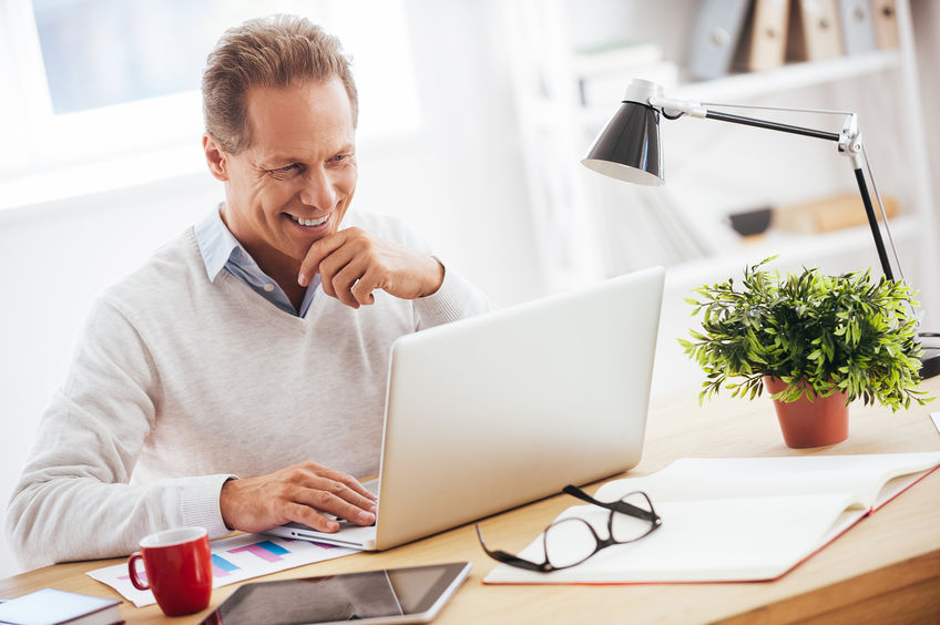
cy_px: 312
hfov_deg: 19.5
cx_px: 470
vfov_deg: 13.0
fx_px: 2739
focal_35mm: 105
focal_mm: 105
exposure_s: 1/125
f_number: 3.5
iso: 250
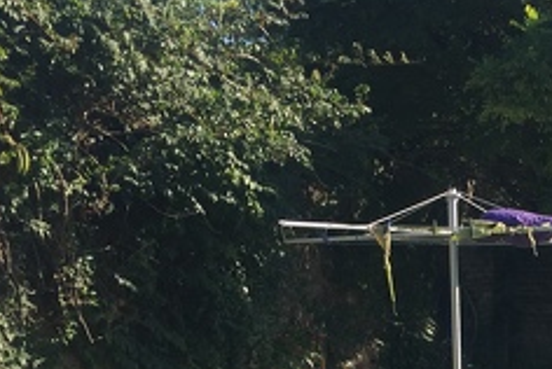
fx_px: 1305
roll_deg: -1.1
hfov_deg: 22.3
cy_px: 460
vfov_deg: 15.4
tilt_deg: -9.4
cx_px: 632
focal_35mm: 85
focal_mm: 4.15
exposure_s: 1/989
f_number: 2.2
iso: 32
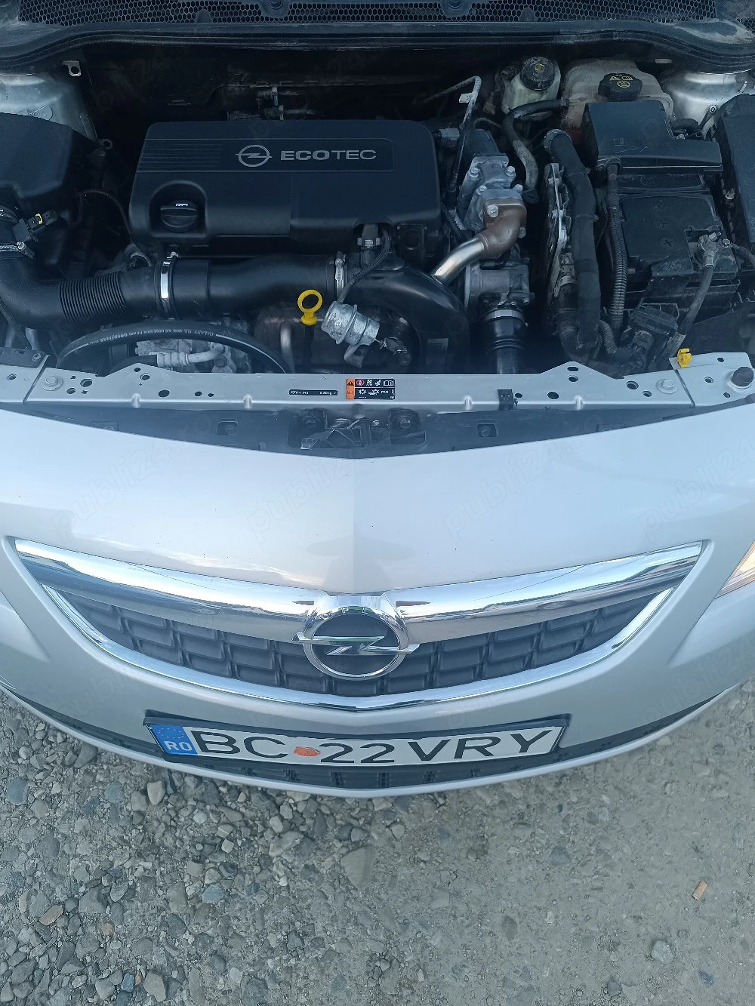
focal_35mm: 24
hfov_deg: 56.8
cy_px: 503
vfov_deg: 71.6
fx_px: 698
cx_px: 378
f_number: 1.65
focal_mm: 6.14
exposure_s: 1/101
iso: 398
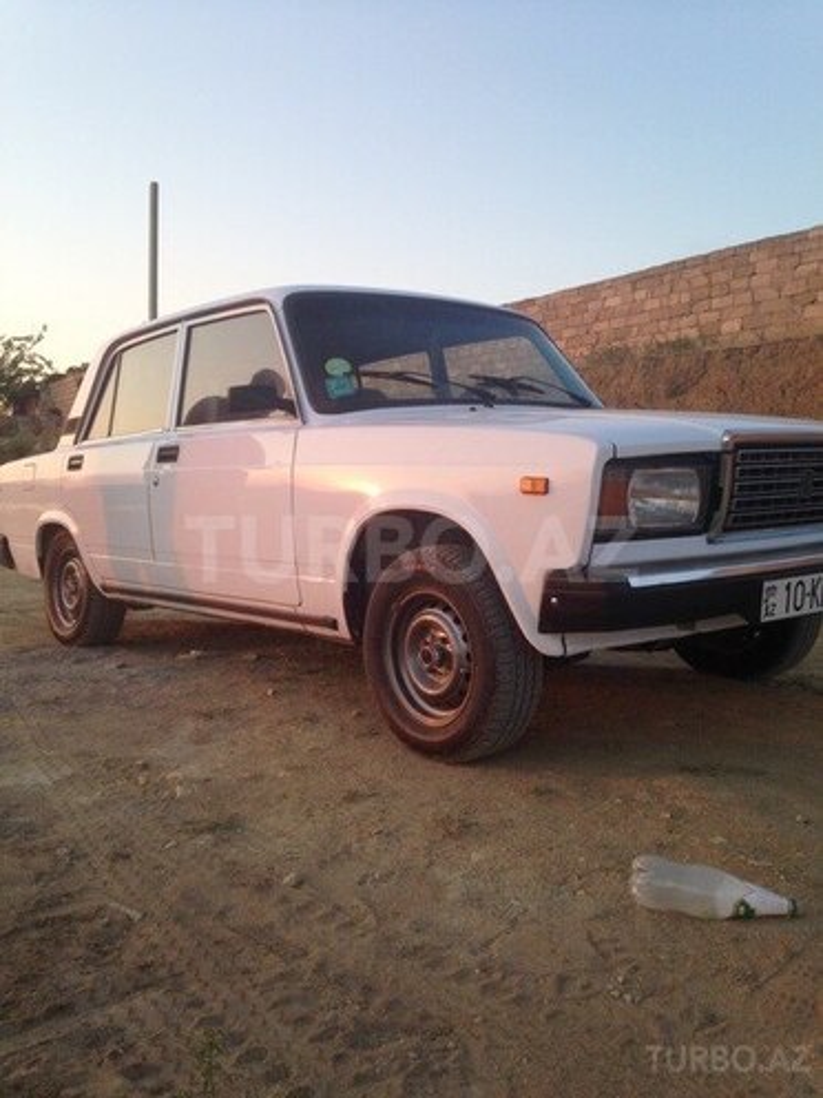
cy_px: 549
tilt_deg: -2.4
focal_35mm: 33
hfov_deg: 42.9
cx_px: 412
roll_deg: -2.8
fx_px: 1046
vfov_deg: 55.4
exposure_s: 1/167
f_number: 2.4
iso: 50
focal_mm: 4.12
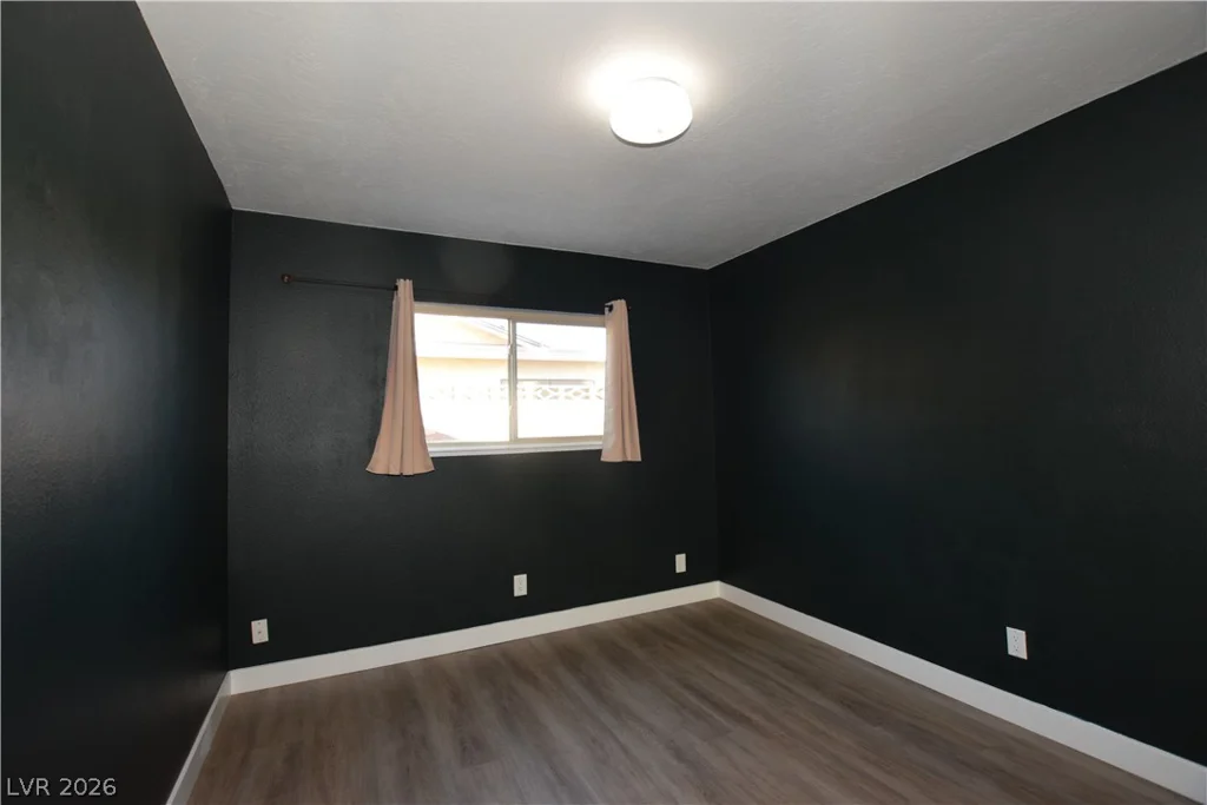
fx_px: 503
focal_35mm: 15
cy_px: 402
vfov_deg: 77.3
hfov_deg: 100.4
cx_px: 604
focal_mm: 10
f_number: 5
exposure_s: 1/100
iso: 800
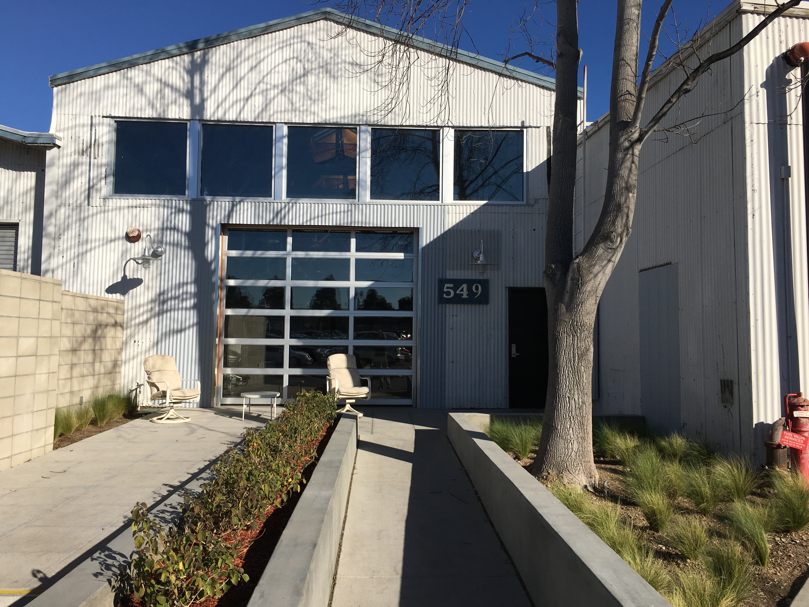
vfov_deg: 48.2
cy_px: 304
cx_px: 404
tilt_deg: +4.7
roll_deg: -1.6
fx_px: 678
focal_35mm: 29
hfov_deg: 61.7
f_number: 2.2
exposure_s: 1/2849
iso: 25
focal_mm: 4.15
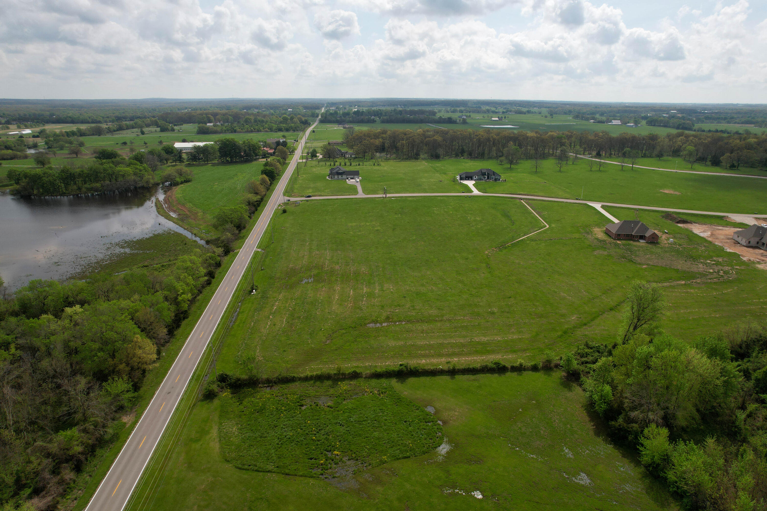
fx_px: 469
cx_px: 384
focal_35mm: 22
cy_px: 256
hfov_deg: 78.6
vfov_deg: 57.2
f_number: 2.8
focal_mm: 8.38
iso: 100
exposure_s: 1/3200
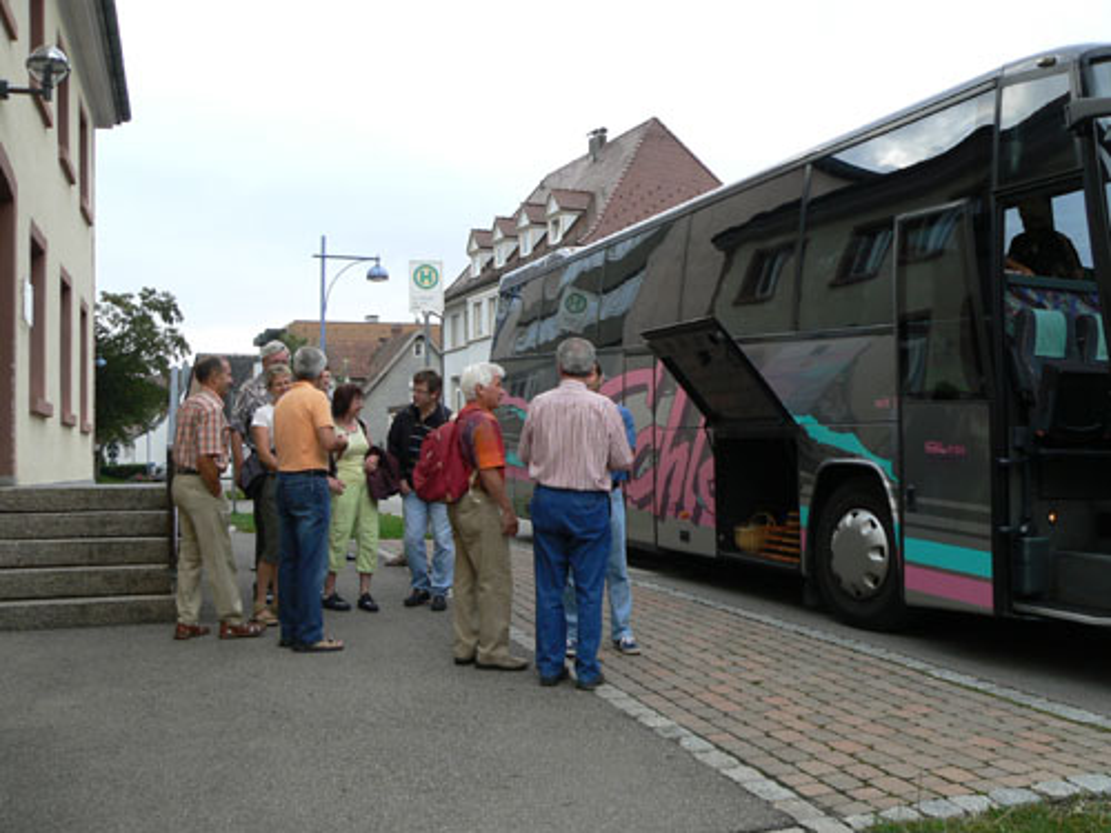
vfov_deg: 39.7
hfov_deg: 51.4
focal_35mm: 36
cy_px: 416
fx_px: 1155
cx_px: 556
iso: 80
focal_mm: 6
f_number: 4.5
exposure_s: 1/100
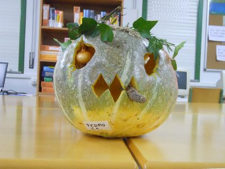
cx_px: 112
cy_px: 84
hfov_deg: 41.2
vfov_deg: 31.5
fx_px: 299
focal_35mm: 46
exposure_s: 1/30
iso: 800
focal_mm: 8.3
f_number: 3.4
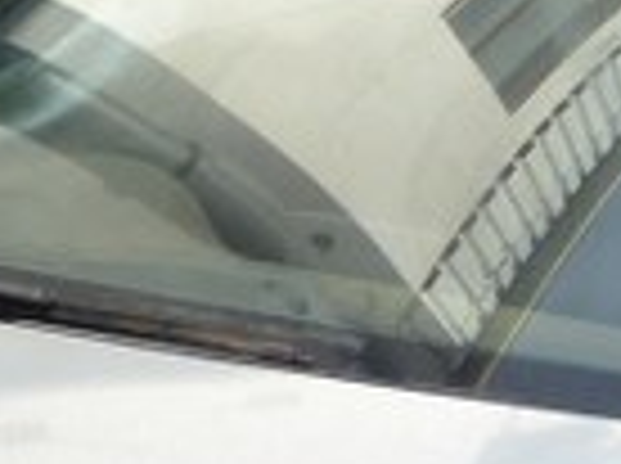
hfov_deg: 13.6
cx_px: 176
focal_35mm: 145
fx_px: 2597
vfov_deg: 9.5
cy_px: 942
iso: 80
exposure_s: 1/125
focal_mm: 4.5
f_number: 4
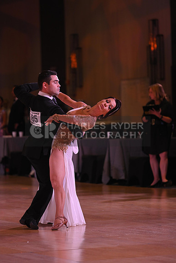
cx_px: 88
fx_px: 1466
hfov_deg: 6.9
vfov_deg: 10.3
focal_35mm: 200
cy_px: 132
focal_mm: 200
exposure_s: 1/400
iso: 1600
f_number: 4.5
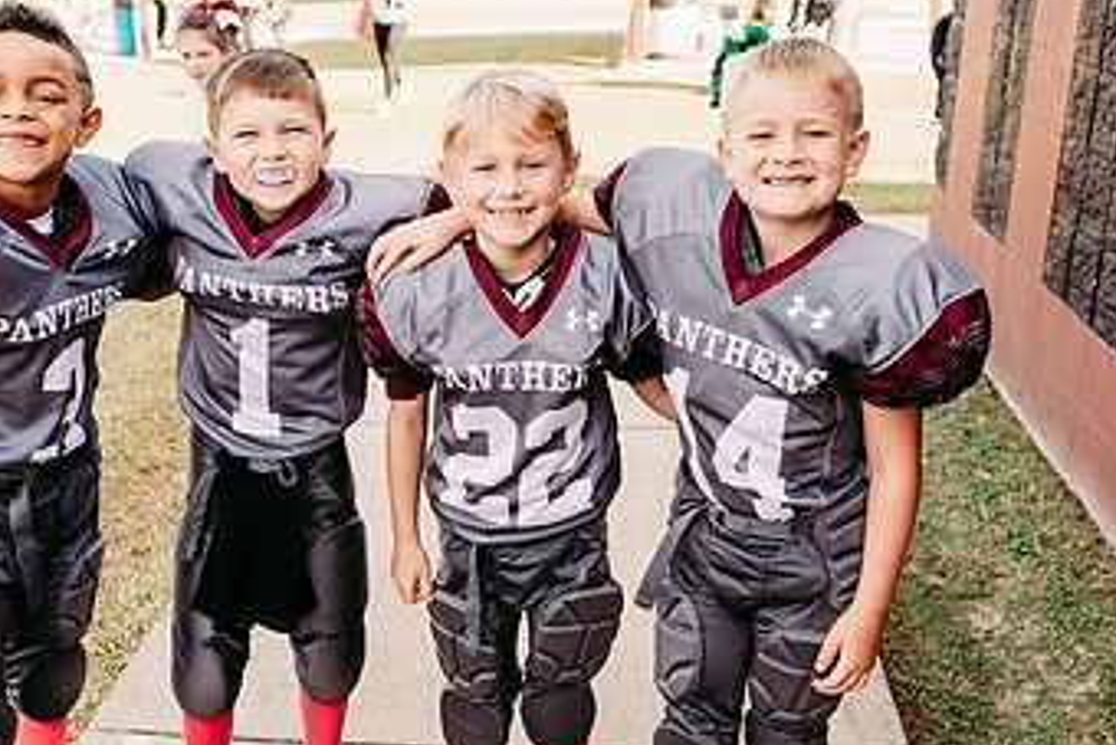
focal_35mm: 41
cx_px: 476
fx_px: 1271
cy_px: 346
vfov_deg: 32.6
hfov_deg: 47.2
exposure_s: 1/400
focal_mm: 24
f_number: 3.5
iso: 160
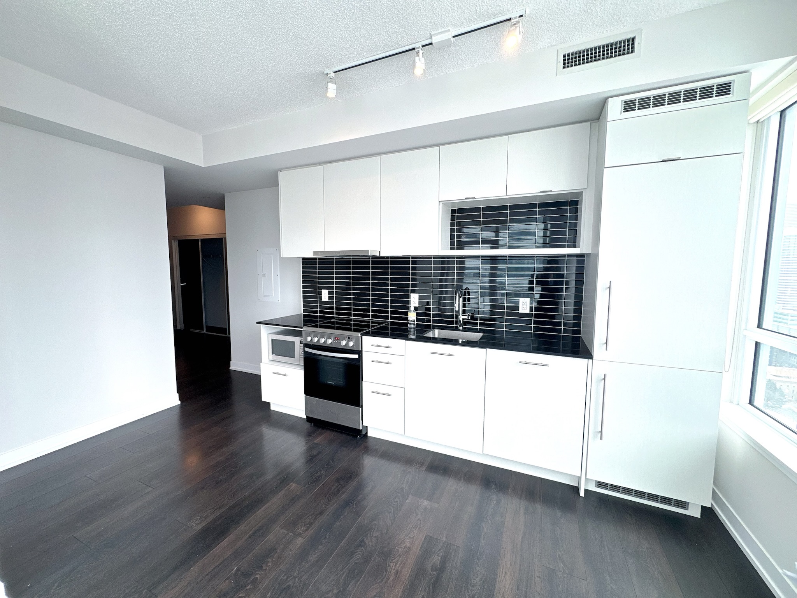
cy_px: 299
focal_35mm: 14
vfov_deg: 85.7
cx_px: 398
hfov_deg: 102.1
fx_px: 322
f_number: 2.2
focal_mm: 2.22
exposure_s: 1/120
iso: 64
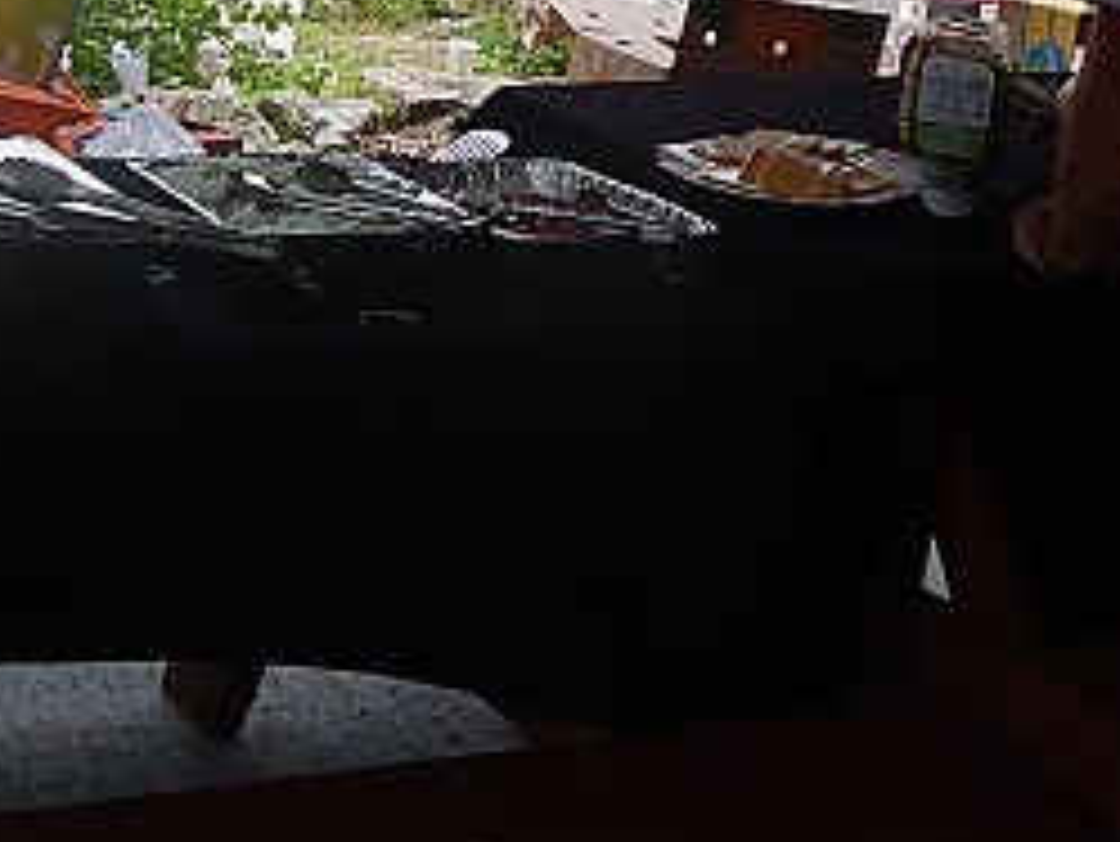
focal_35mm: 90
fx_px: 2913
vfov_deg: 15.9
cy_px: -126
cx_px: 324
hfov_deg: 21.6
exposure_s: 1/200
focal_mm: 5
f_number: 3.9
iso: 125
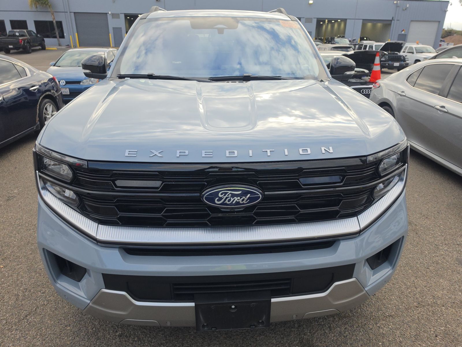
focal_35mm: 23
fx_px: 307
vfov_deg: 58.9
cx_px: 231
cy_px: 174
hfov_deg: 73.9
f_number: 1.4
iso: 63
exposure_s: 1/2228
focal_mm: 6.5
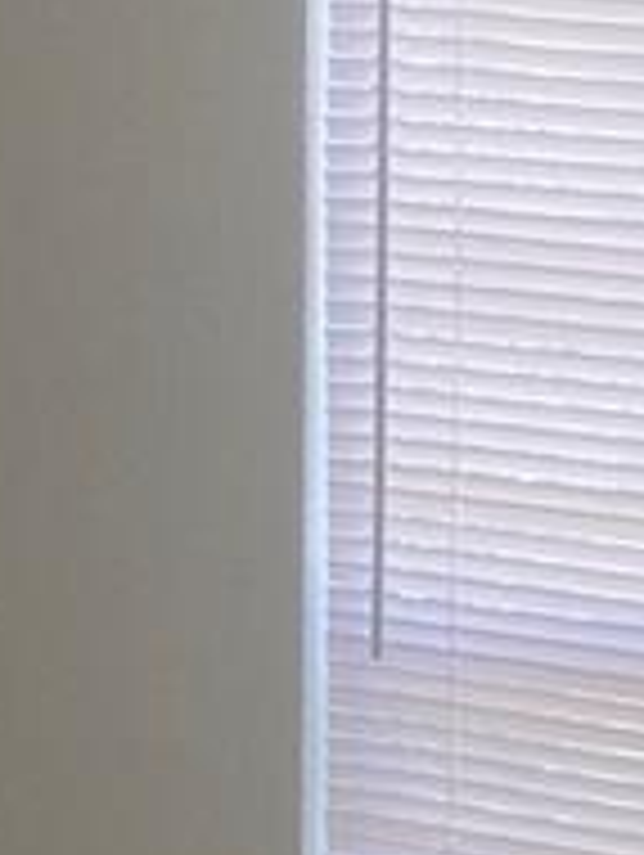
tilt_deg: -13.5
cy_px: 1386
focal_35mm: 164
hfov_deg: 9.0
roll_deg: +1.5
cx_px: 14
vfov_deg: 11.4
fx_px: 4059
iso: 80
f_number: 1.8
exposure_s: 1/121
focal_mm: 4.25
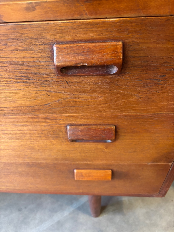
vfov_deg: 67.3
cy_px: 116
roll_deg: +3.9
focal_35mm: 26
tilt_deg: -41.9
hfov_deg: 53.1
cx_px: 87
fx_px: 174
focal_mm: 5.96
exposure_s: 1/50
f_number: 1.6
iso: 400
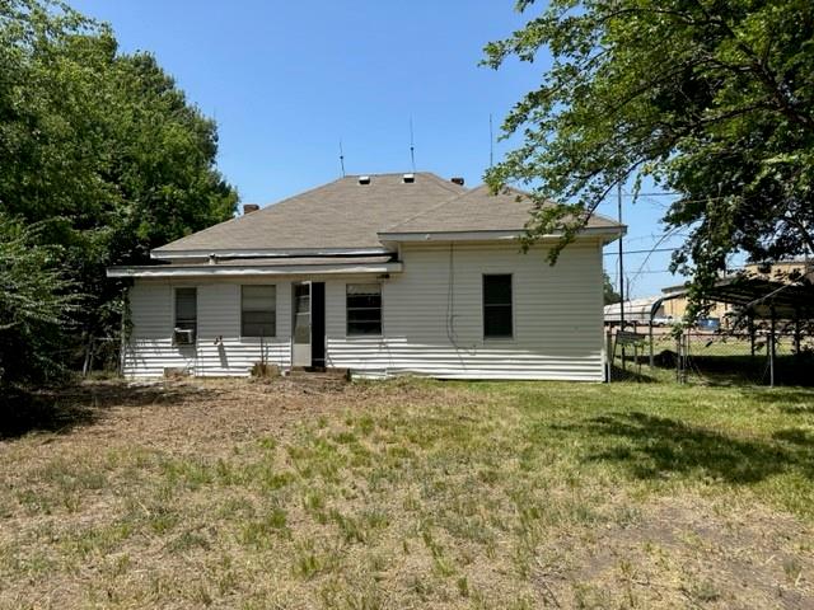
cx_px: 407
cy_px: 305
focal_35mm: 24
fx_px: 564
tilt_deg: +1.9
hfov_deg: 71.6
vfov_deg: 56.8
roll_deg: +0.1
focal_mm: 6.86
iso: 80
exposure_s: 1/4184
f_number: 1.78
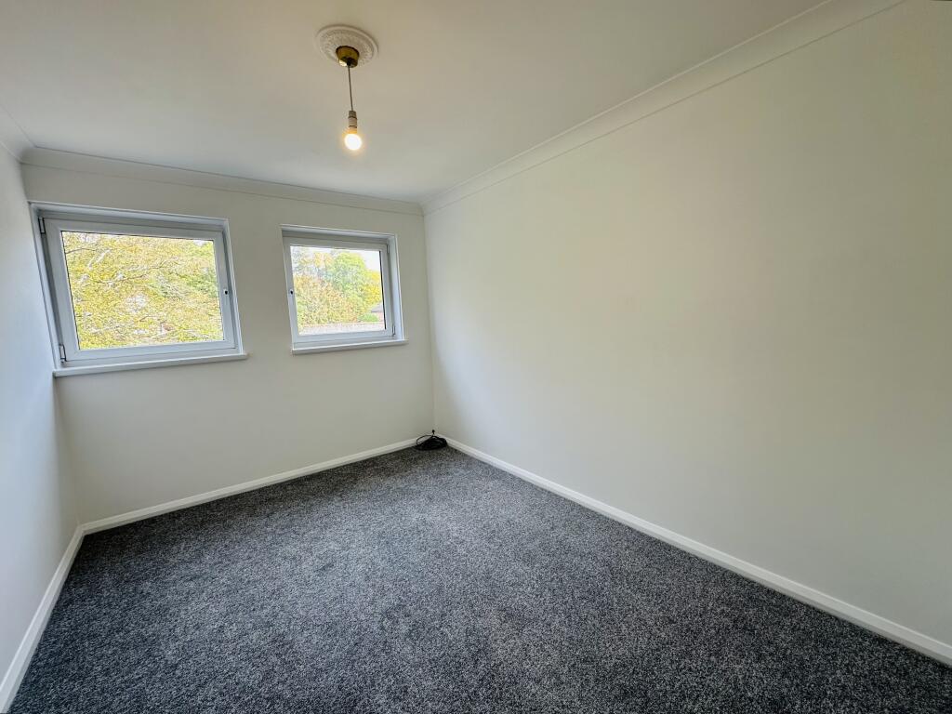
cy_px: 357
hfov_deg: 102.1
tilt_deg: -6.6
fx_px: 385
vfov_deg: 85.7
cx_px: 476
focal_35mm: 14
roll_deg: +2.8
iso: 50
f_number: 2.2
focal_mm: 2.22
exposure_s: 1/100
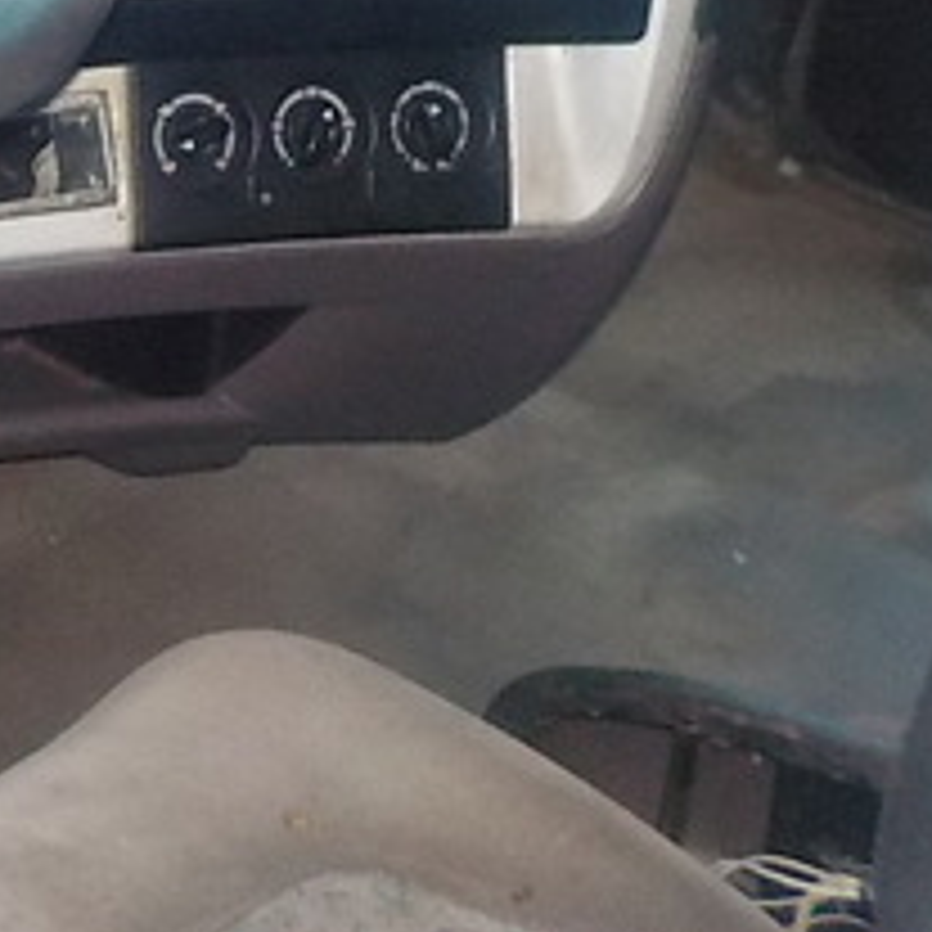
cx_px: -414
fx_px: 2498
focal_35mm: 82
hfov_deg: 18.9
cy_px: 99
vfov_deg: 20.7
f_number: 3.3
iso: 800
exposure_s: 1/8
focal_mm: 4.1
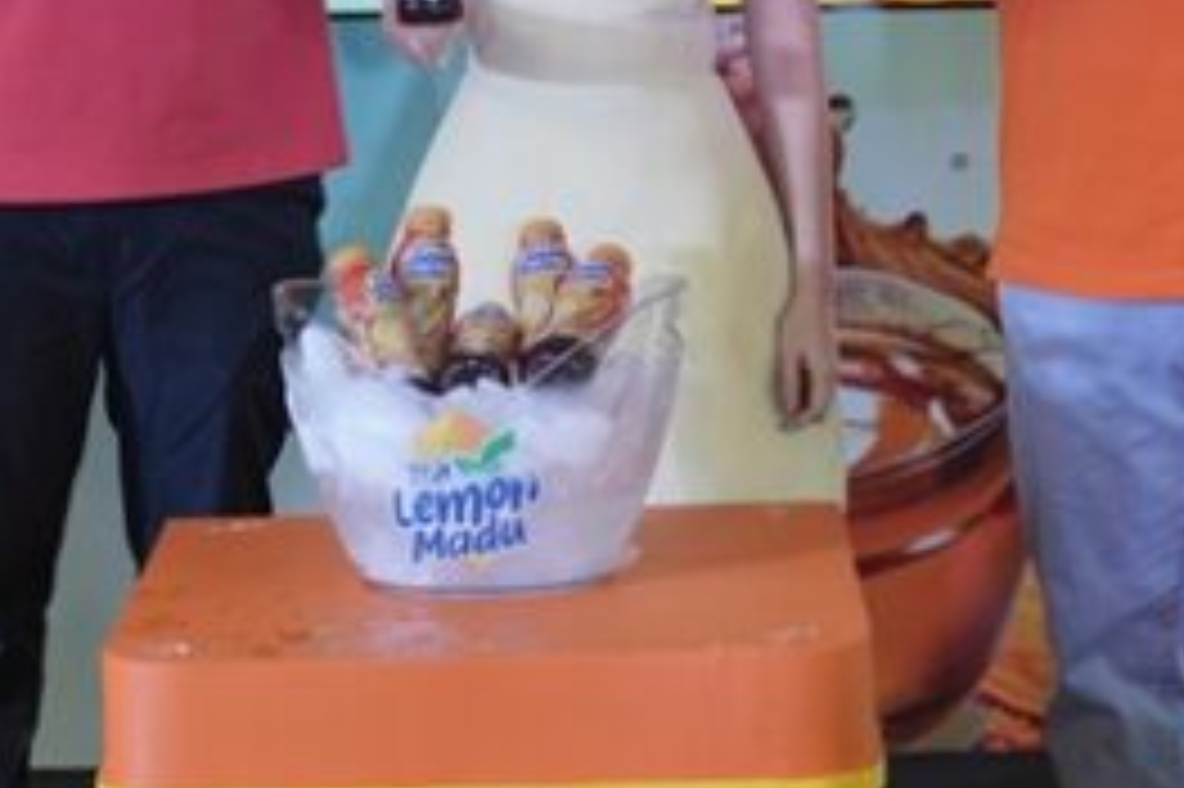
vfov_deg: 9.1
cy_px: -52
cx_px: 644
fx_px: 4897
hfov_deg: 13.8
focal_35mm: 149
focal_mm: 49
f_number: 2.8
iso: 800
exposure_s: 1/200
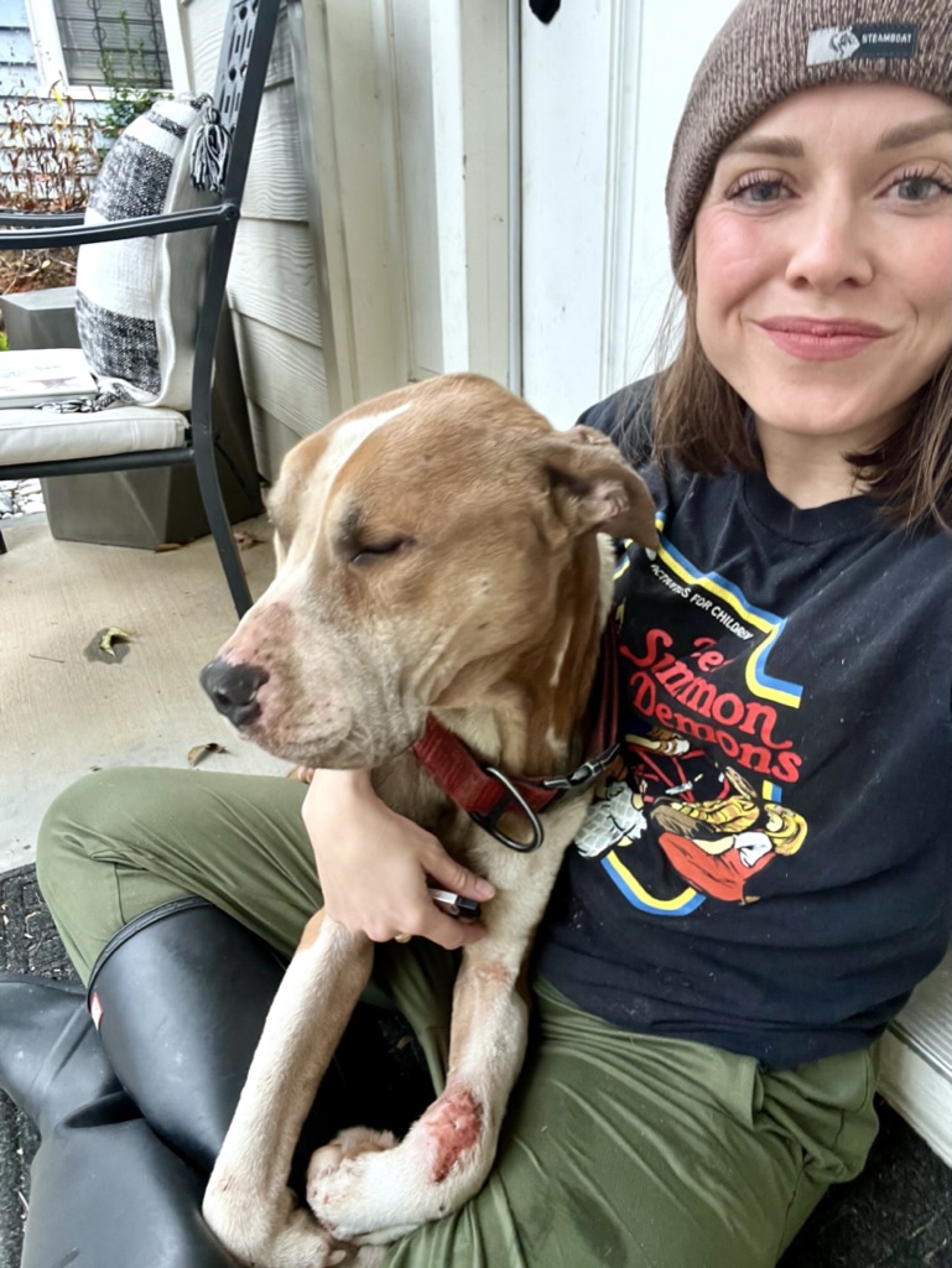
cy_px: 634
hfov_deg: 58.9
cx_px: 476
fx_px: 843
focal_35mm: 23
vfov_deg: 73.9
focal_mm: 2.71
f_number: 2.2
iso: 125
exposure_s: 1/60
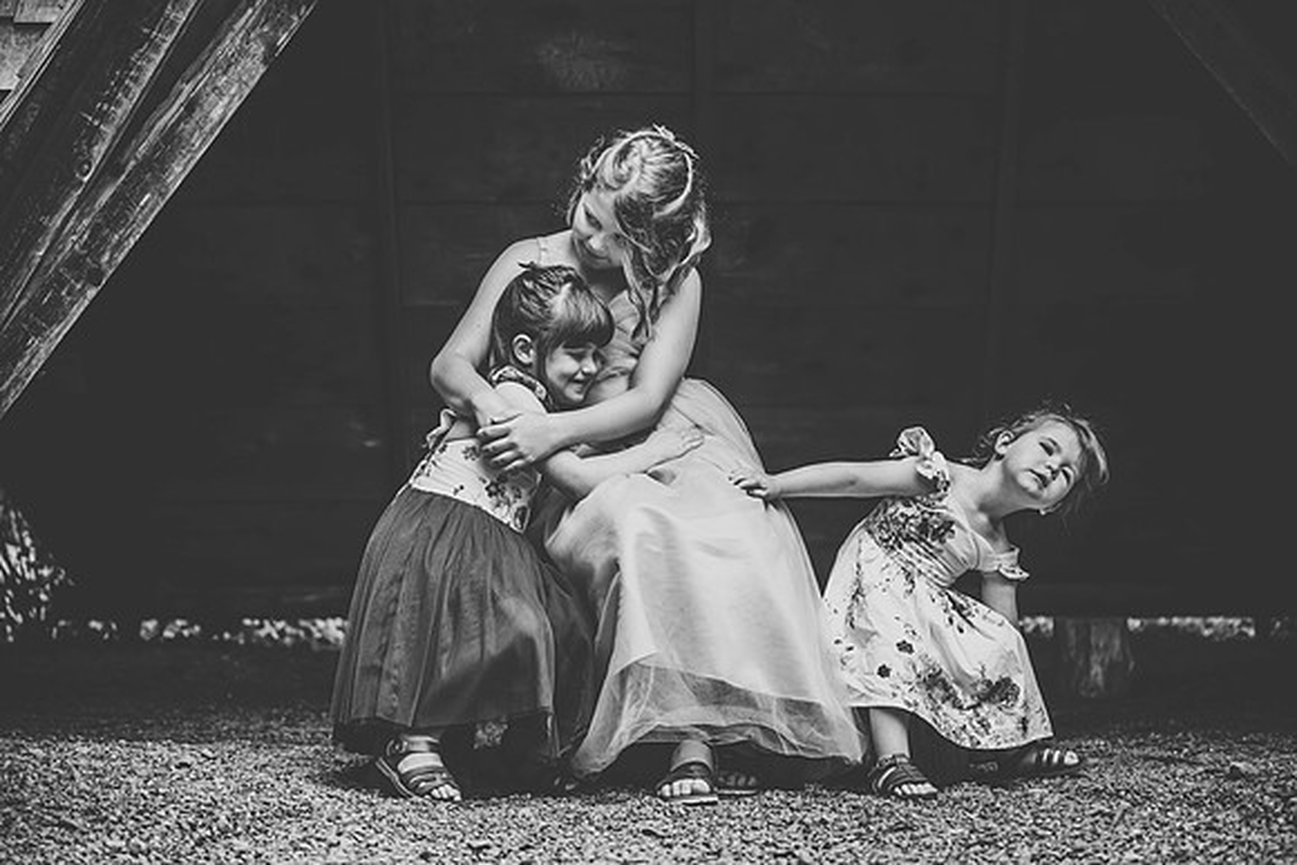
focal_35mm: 75
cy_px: 432
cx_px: 648
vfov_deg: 18.2
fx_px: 2703
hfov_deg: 27.0
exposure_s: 1/800
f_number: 2.8
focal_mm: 75
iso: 640
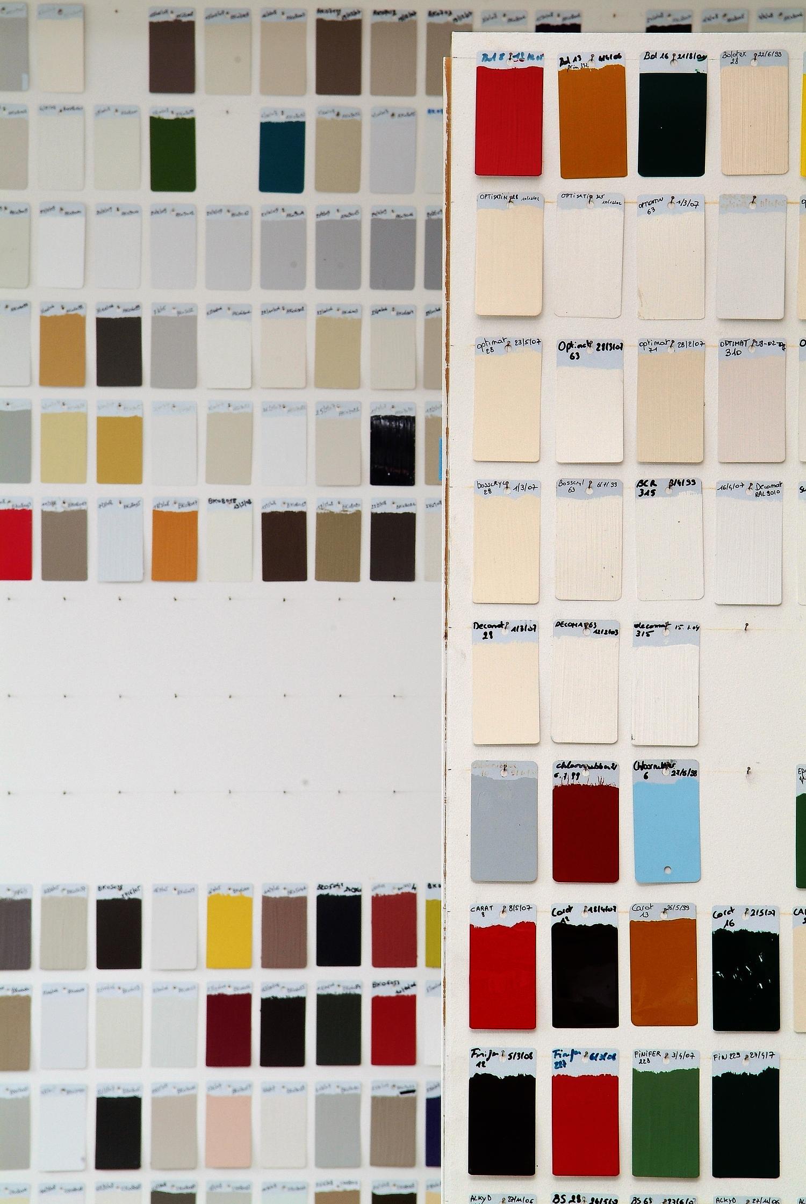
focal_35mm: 83
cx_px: 403
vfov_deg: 24.4
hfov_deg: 16.5
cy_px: 602
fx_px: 2779
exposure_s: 1/45
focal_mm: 55
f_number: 9.5
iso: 400
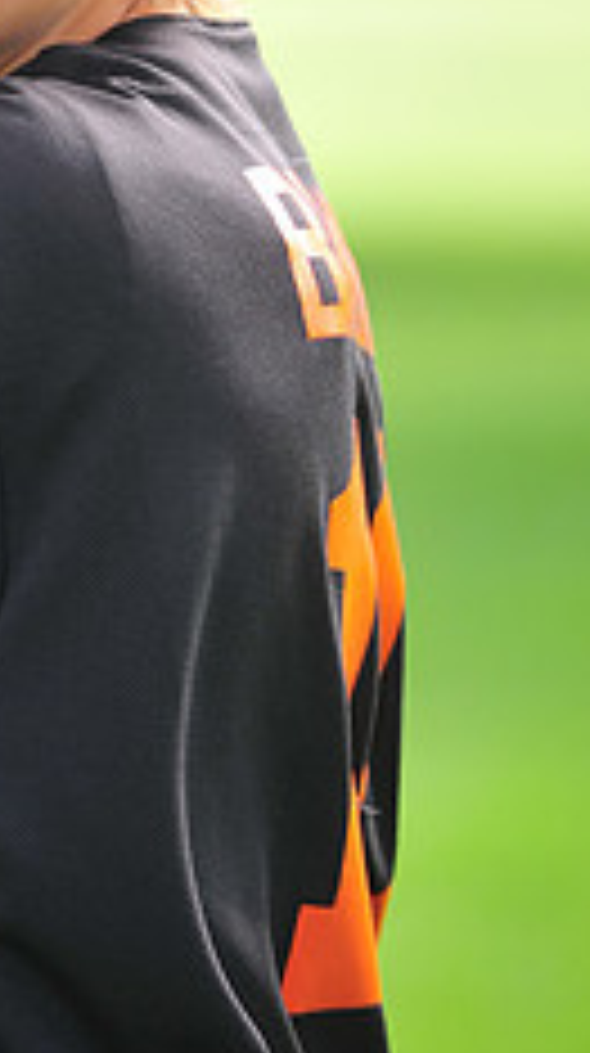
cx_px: -243
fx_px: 14515
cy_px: -220
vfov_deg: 4.1
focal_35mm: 520
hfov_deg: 2.3
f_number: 4.5
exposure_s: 1/320
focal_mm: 200
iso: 200
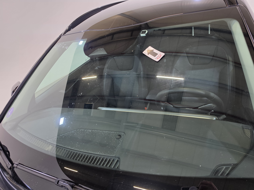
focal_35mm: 23
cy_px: 95
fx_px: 169
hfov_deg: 73.9
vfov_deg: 58.9
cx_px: 127
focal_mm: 6.5
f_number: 1.4
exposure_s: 1/100
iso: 160
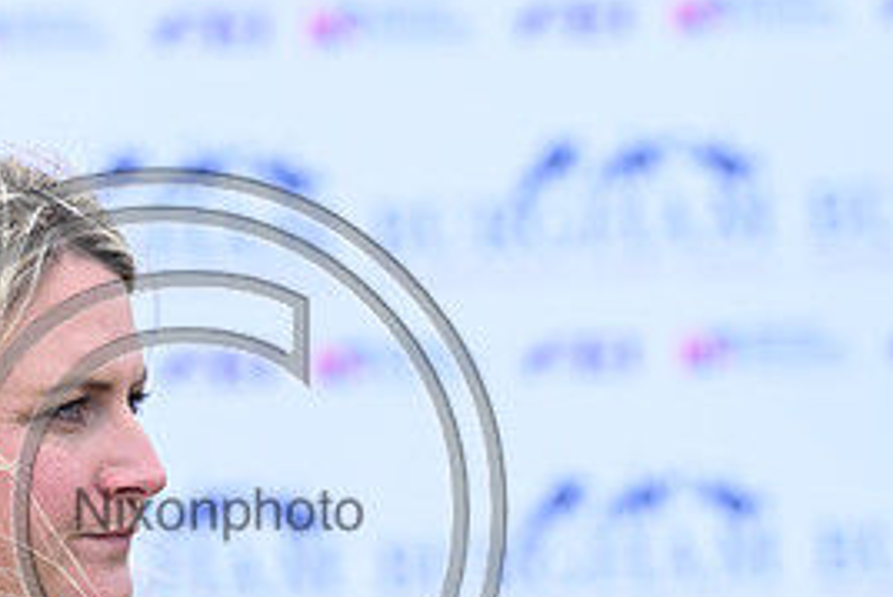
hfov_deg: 5.8
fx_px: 8860
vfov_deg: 3.9
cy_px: 465
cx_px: 123
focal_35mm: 357
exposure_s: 1/1250
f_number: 5.6
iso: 800
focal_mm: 165
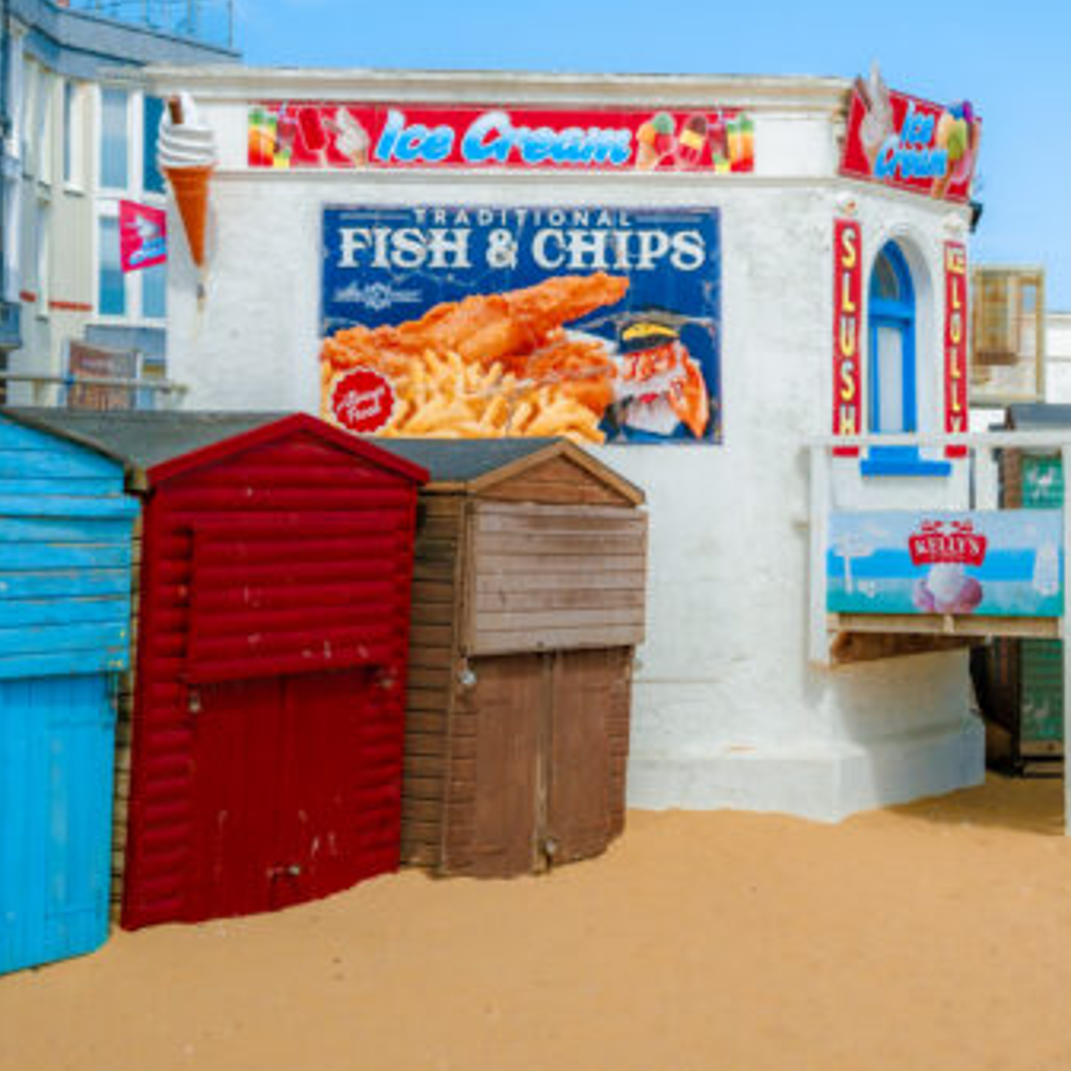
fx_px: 2274
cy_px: 404
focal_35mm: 65
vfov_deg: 26.4
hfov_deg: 25.6
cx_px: 985
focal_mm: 33.5
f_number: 6.3
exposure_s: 1/6400
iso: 320
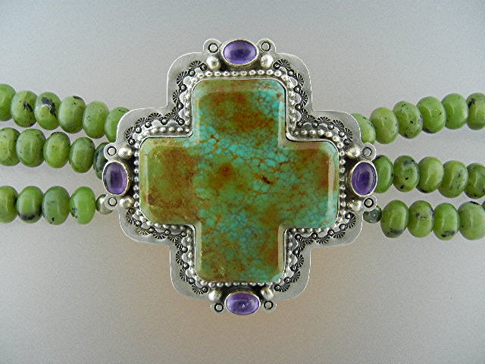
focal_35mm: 34
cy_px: 182
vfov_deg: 41.8
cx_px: 242
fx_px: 476
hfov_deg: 54.0
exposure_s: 1/15.8
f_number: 3.6
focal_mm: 6.2
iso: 400
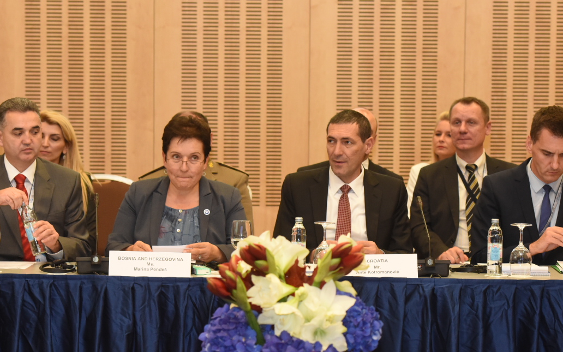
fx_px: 2209
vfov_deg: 9.1
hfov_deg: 14.5
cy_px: 243
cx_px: 302
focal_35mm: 144
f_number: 5.6
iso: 3200
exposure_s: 1/80
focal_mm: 90
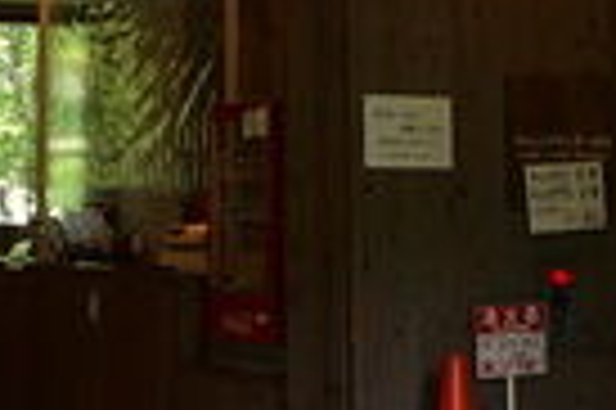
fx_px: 2034
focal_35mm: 119
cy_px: -117
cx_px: 54
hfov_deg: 17.0
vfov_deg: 11.2
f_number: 4
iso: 200
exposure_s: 1/60
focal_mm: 16
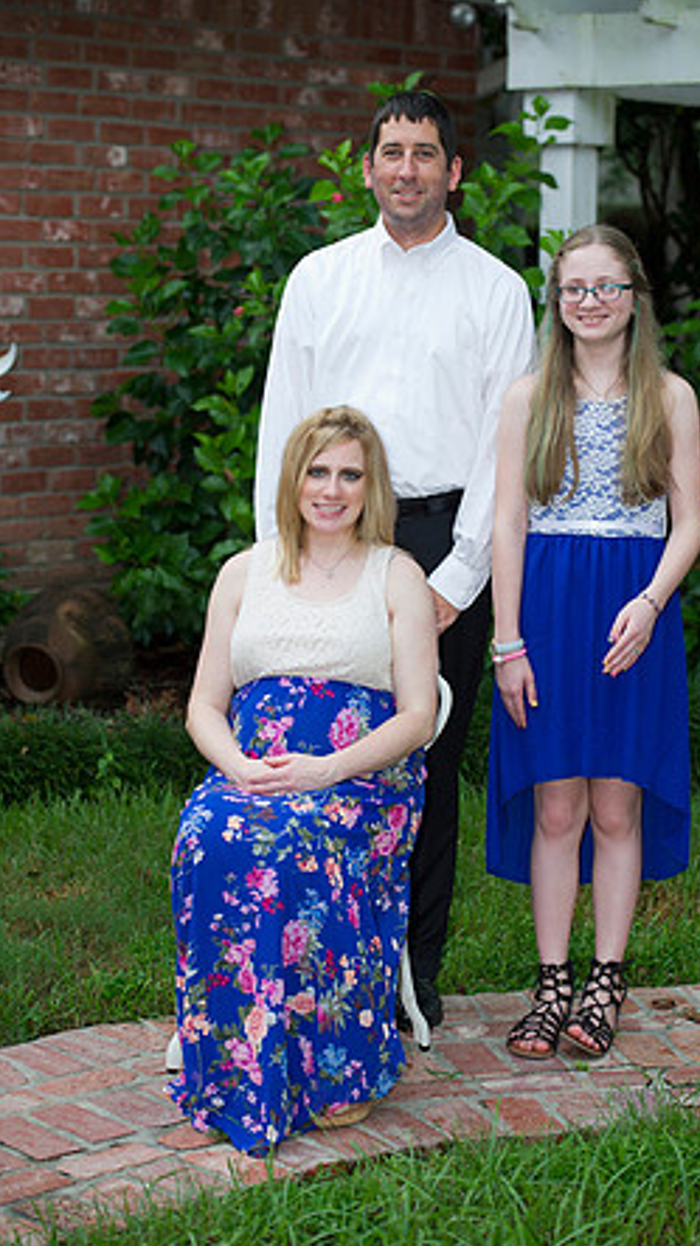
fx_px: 2806
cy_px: 619
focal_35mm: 85
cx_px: 417
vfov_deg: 25.0
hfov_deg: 14.2
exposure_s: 1/320
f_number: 3.5
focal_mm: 80
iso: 640
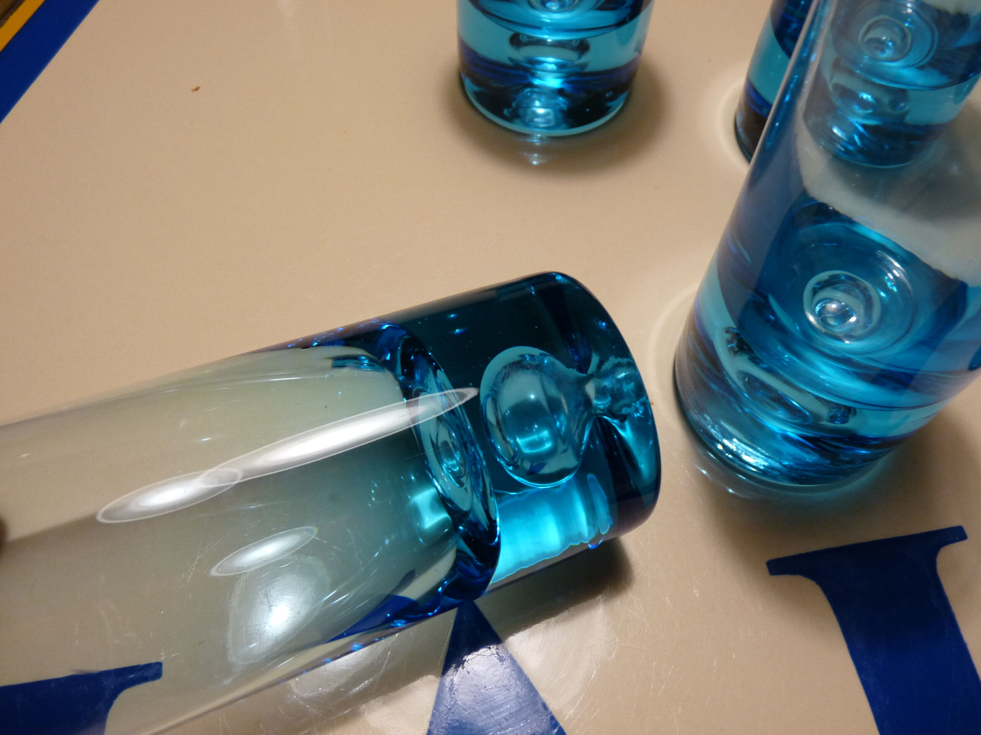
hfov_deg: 65.3
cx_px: 490
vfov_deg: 51.4
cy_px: 368
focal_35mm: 27
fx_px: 765
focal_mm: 4.8
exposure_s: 1/30
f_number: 2.8
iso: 200
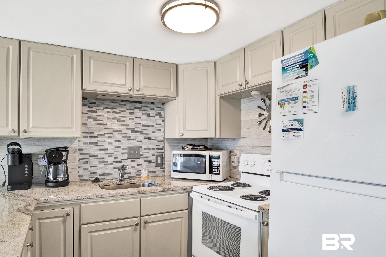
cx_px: 179
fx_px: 236
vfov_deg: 57.2
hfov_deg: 78.5
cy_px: 138
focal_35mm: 22
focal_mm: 20
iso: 200
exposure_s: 1/8
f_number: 11
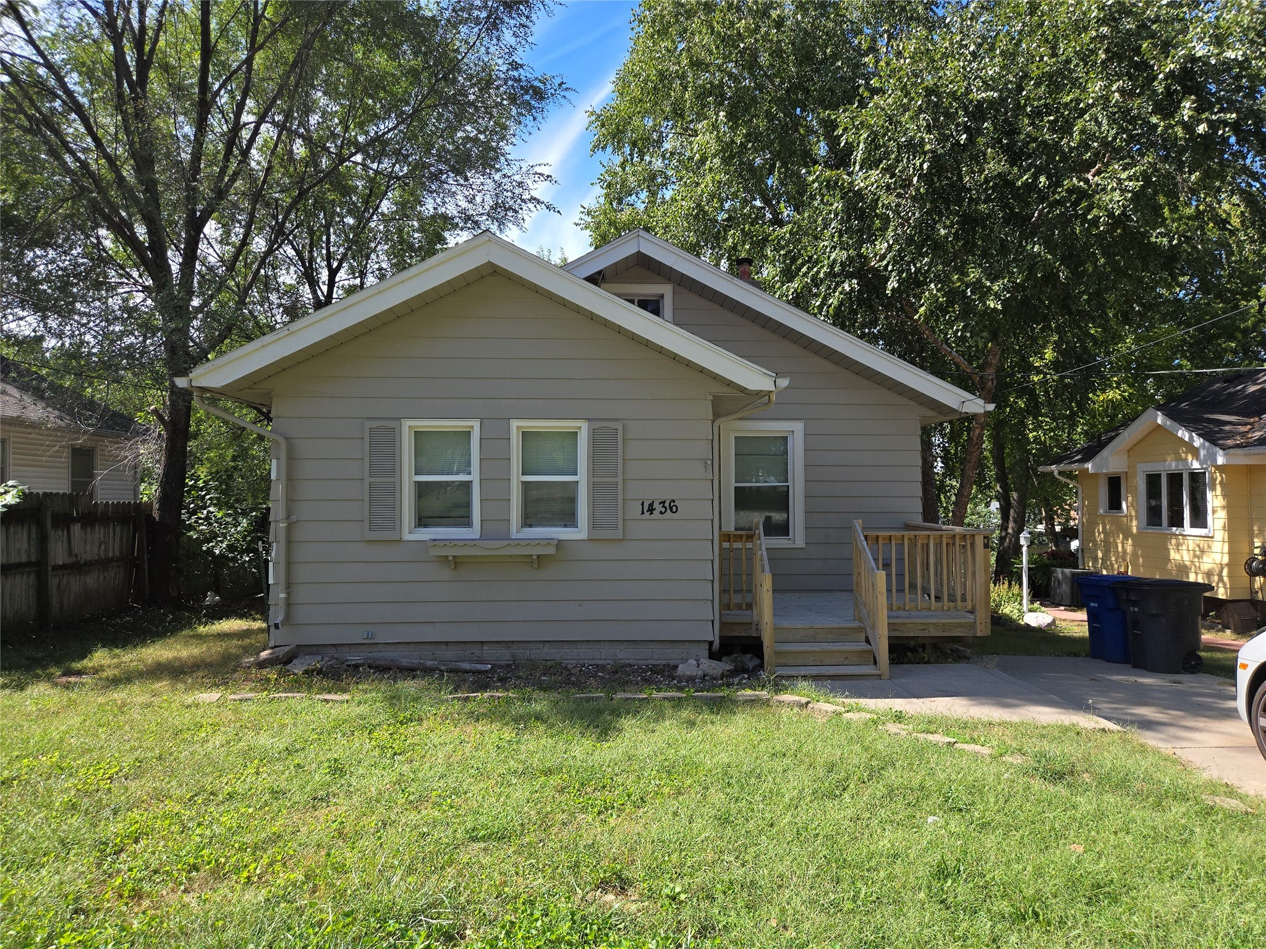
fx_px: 841
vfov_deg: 58.9
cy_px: 474
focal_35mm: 23
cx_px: 633
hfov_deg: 73.9
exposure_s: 1/2314
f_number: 1.8
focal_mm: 5.4
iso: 80
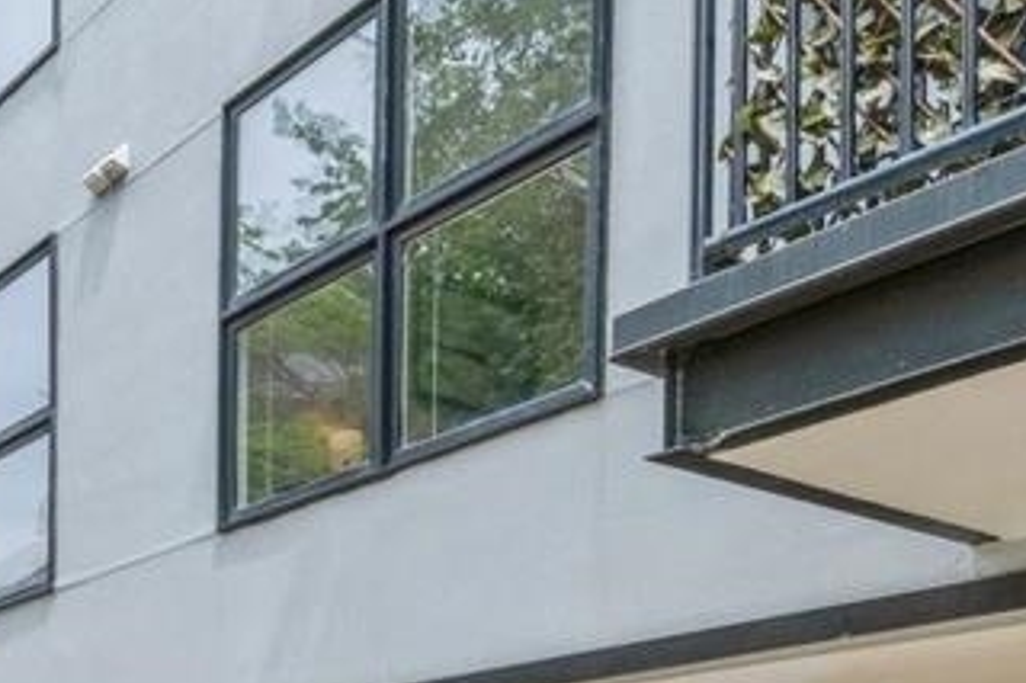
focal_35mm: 48
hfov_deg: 36.2
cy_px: 930
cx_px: -45
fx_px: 1367
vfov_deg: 24.0
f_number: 14
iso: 640
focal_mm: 15
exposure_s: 1/200
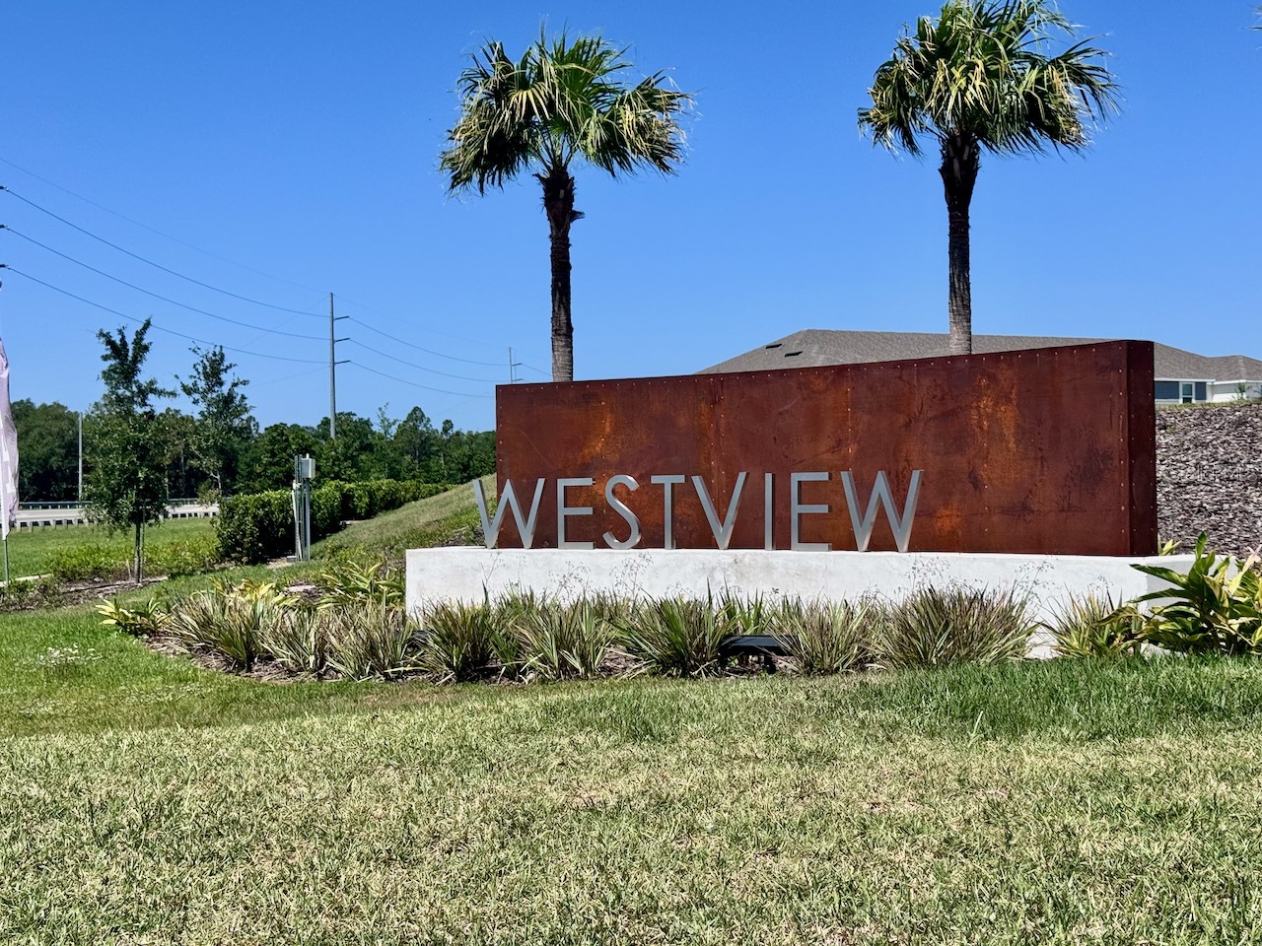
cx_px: 631
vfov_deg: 30.3
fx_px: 1750
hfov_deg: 39.7
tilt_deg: -0.1
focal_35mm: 48
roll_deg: +0.8
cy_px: 473
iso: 64
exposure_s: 1/6410
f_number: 1.78
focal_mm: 6.76
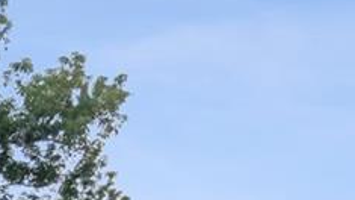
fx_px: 1411
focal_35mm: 150
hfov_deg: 12.6
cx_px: -355
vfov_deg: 7.5
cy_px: 506
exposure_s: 1/3200
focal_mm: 14
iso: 800
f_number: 7.1
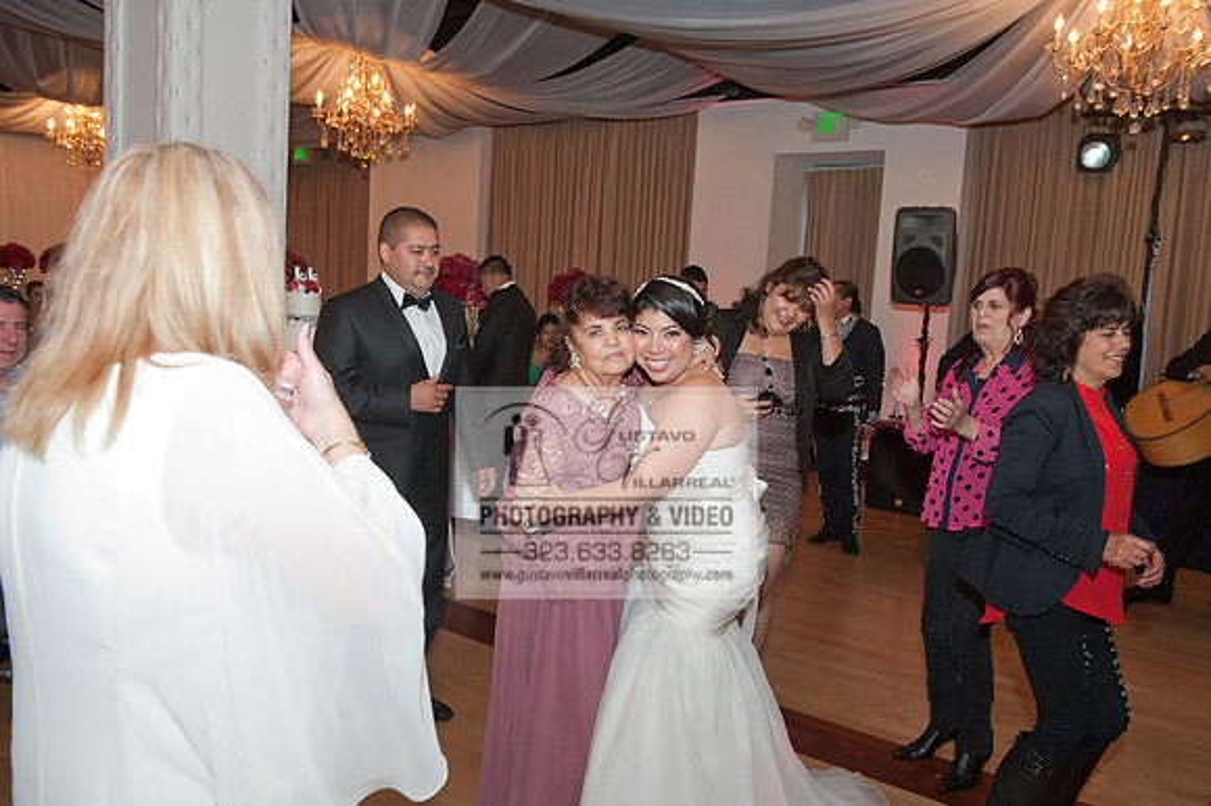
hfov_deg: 60.3
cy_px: 403
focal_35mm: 31
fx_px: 1042
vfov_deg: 42.3
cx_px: 606
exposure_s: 1/125
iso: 2500
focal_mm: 31
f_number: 4.5
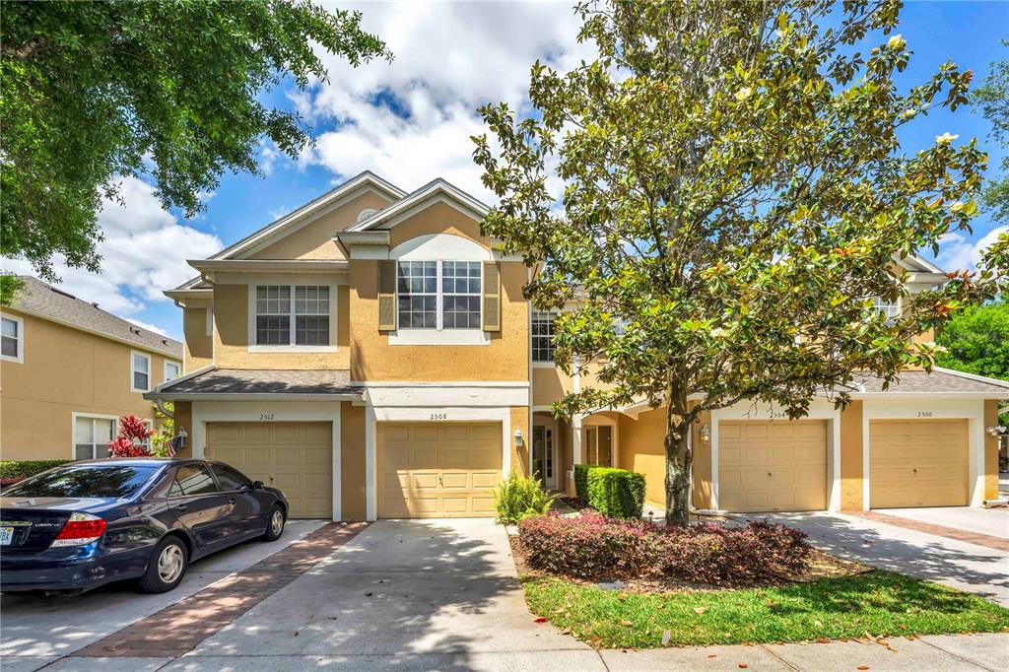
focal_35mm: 15
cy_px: 336
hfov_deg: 101.9
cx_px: 504
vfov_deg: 78.8
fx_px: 409
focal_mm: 14.6
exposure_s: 1/125
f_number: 11
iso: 100
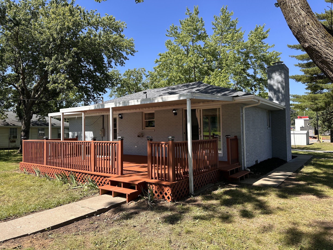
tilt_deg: +0.2
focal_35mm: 24
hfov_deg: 71.6
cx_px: 166
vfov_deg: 56.8
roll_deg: +1.3
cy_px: 125
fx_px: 231
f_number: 1.78
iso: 80
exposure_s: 1/2110
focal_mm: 6.86
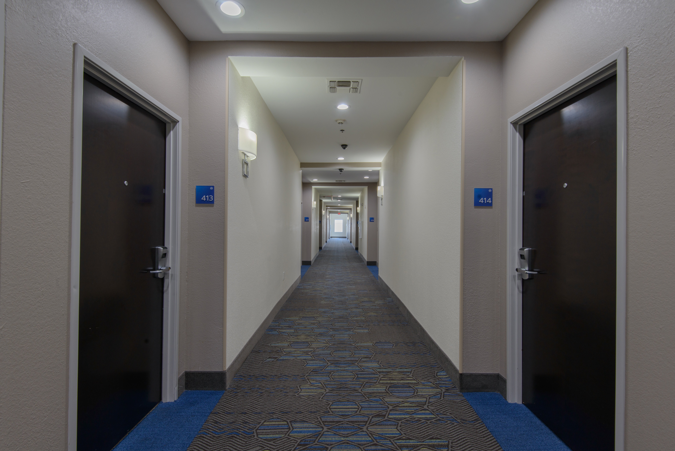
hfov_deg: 90.0
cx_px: 338
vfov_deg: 67.4
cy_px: 226
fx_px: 338
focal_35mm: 18
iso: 200
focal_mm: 18
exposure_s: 1/4
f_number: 11
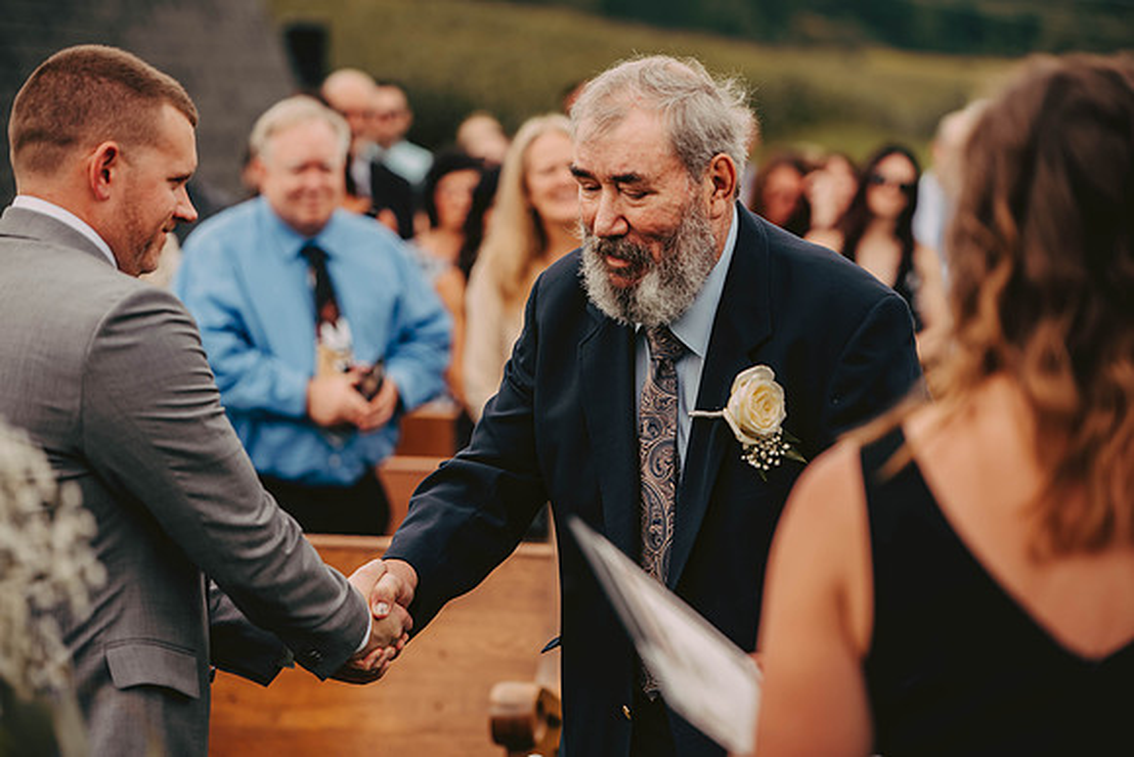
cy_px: 378
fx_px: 3844
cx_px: 567
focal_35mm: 122
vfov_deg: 11.2
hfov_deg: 16.8
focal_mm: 122
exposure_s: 1/800
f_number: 2.8
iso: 200
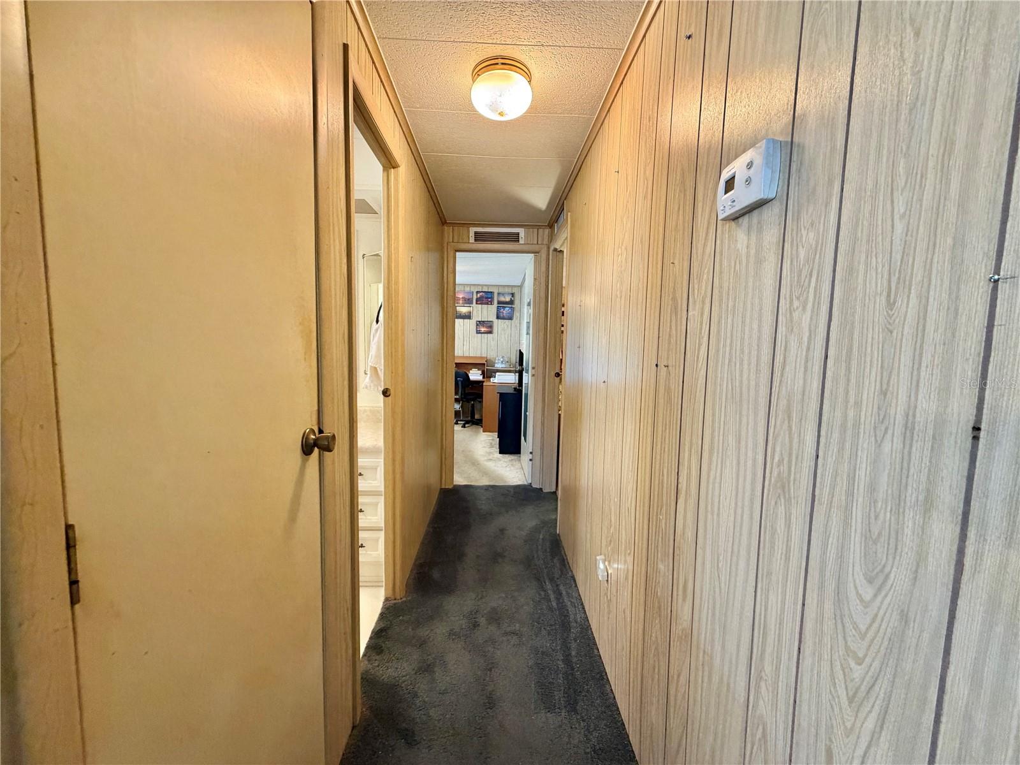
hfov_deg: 102.1
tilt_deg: -4.6
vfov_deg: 85.7
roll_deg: -1.2
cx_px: 510
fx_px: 413
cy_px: 382
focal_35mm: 14
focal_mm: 2.22
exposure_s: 1/60
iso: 320
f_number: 2.2
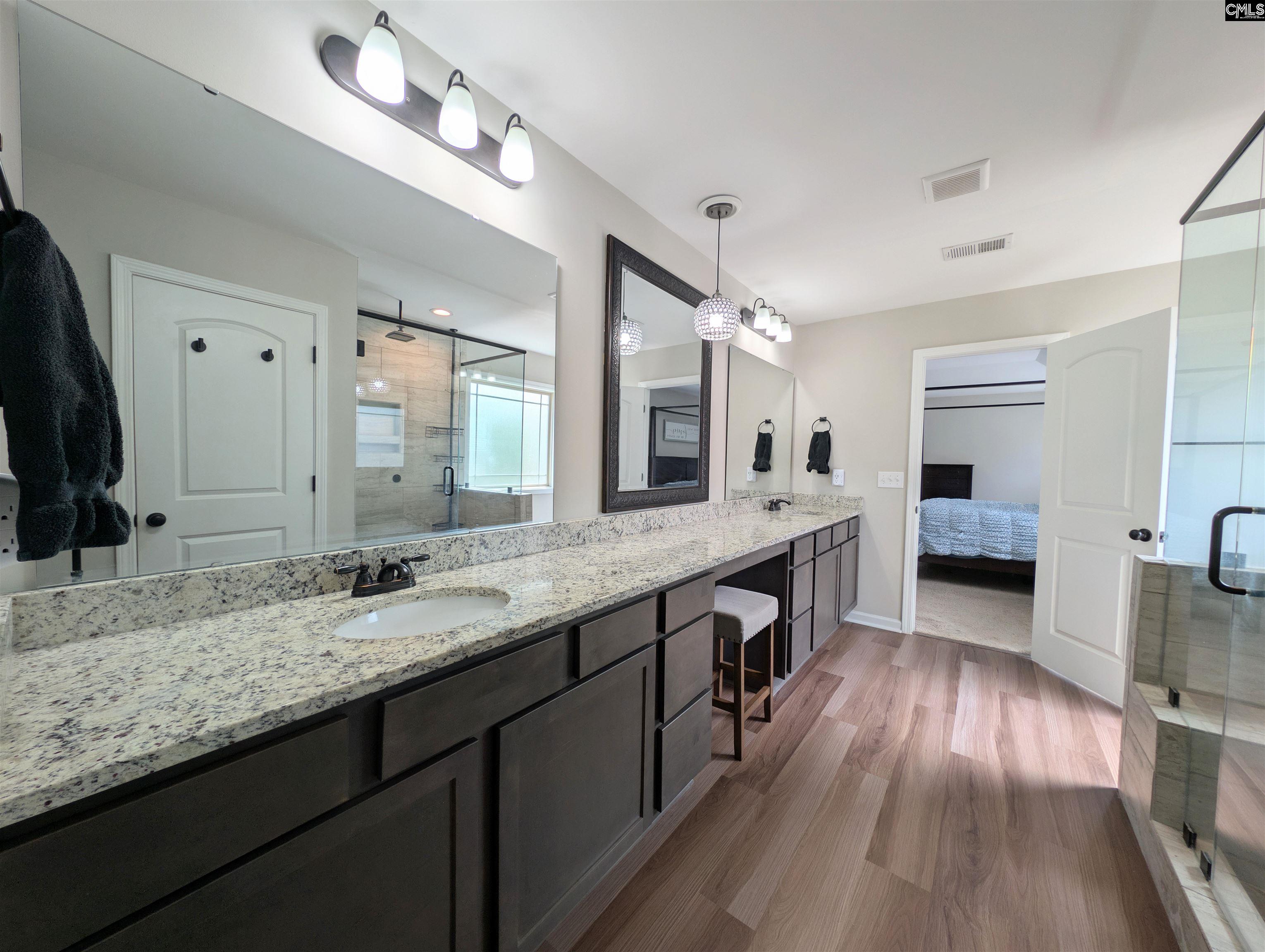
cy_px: 476
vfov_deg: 94.6
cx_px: 632
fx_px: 439
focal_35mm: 12
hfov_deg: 110.5
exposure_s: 1/138
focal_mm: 2.23
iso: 45
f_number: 1.95
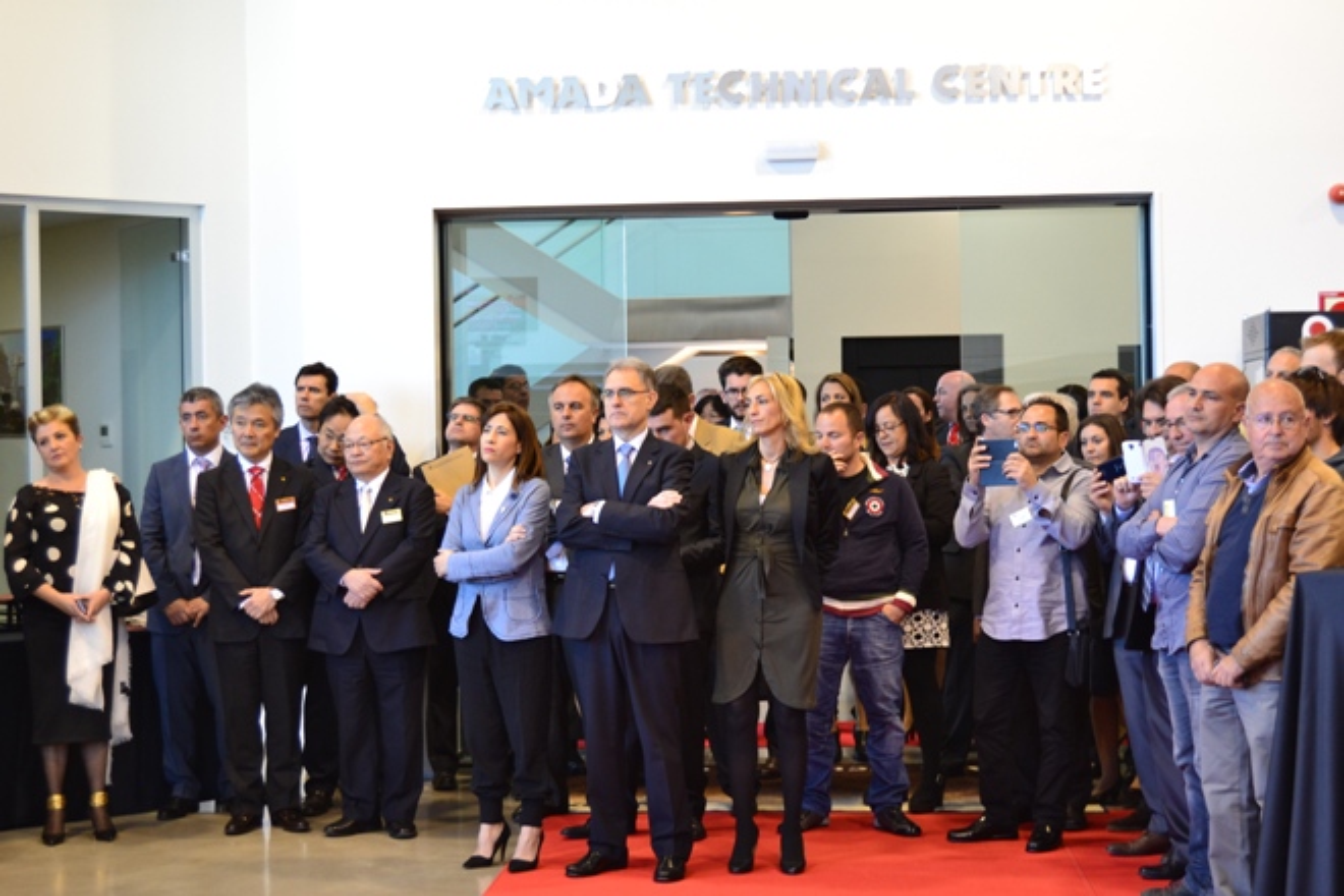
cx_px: 672
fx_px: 2240
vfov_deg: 22.6
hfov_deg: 33.4
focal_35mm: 60
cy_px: 448
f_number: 5
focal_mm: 40
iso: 800
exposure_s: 1/40
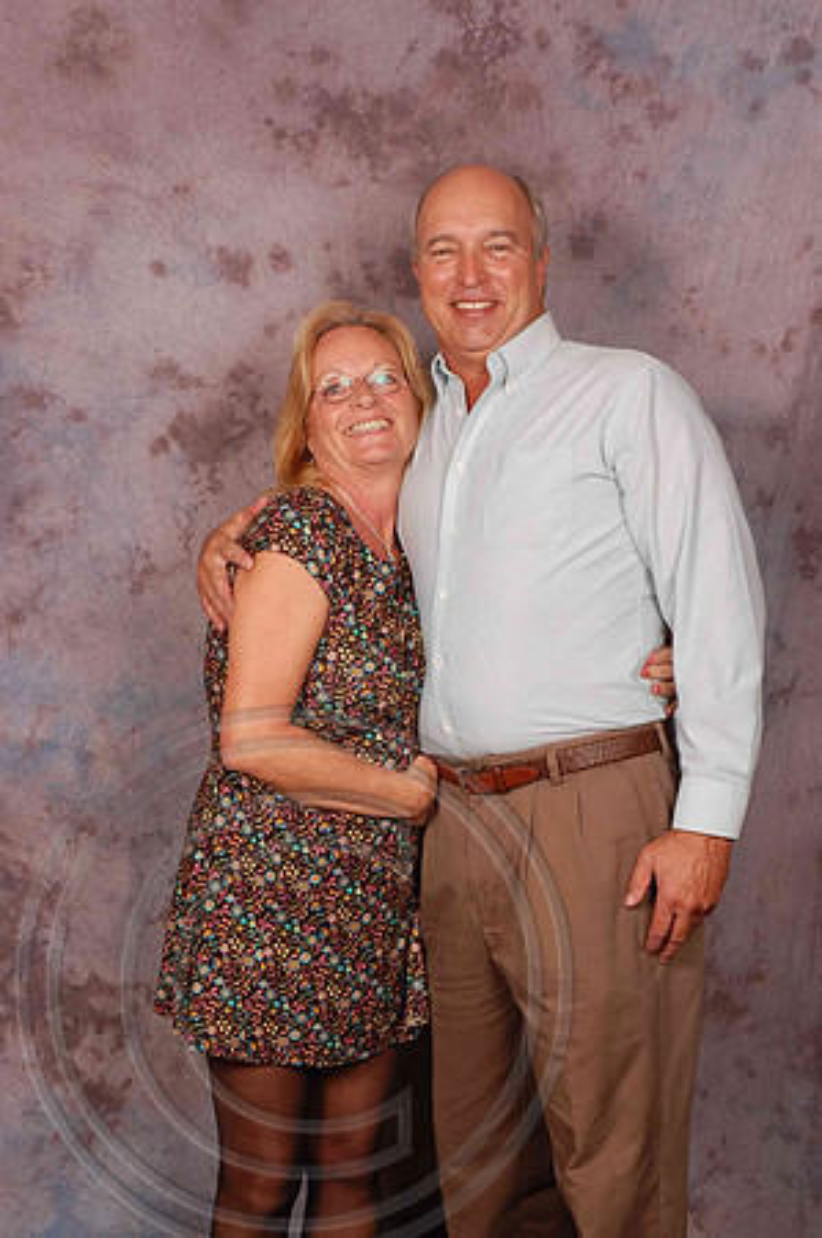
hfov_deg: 22.6
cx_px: 411
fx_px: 2060
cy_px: 619
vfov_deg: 33.4
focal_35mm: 60
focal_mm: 40
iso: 200
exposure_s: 1/125
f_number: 10
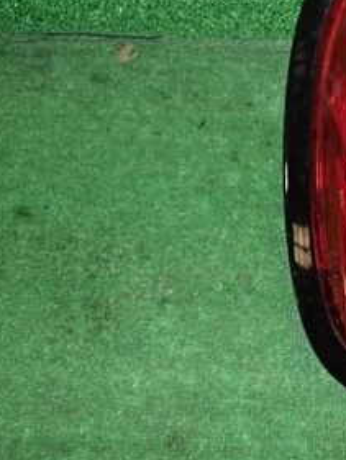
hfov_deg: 20.8
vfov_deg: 30.0
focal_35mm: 64
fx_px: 852
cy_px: 151
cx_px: 454
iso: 800
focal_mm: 5.4
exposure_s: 1/30
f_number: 6.3
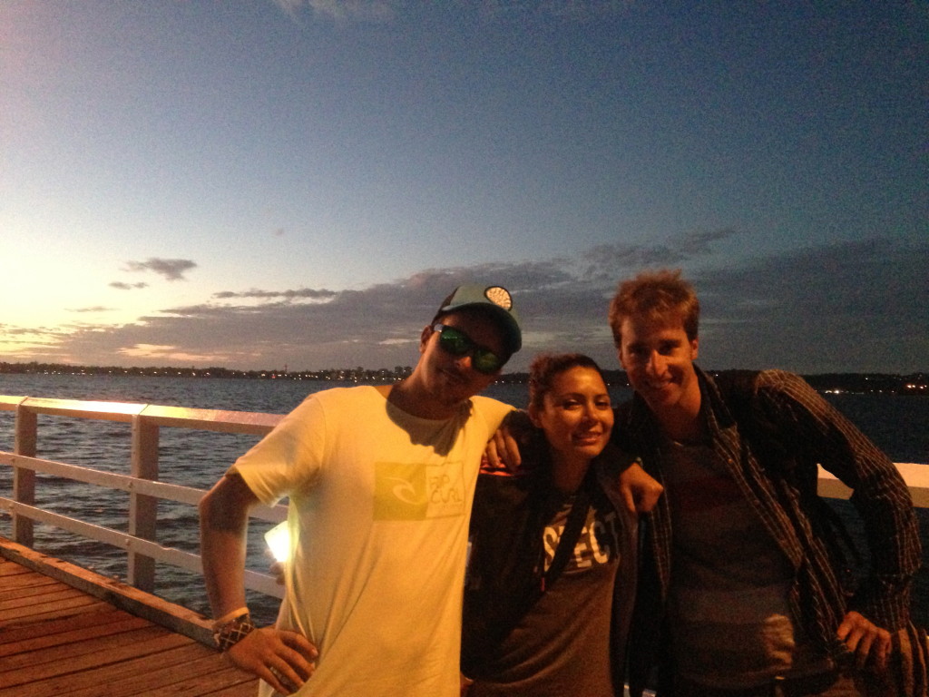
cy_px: 348
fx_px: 886
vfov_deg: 42.9
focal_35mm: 33
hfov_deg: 55.4
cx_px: 464
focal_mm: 4.12
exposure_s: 1/17
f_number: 2.4
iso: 800
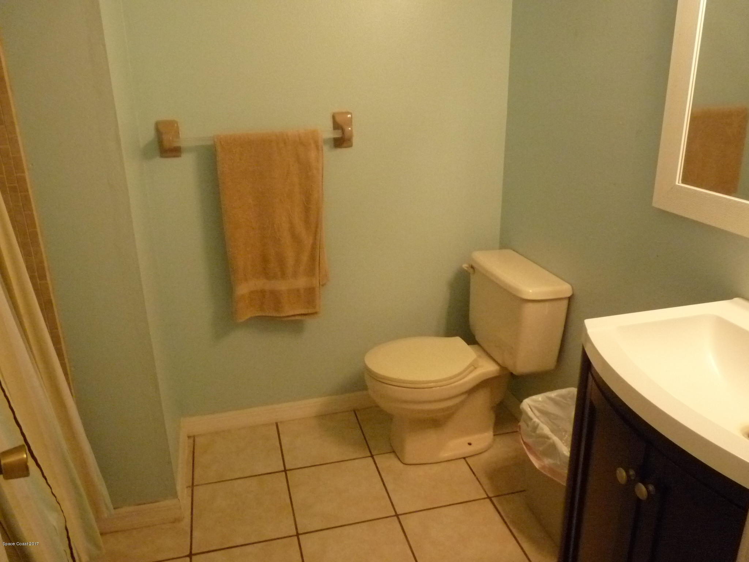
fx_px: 584
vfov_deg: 51.4
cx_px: 374
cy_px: 281
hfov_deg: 65.3
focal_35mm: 27
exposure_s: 1/60
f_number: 2.8
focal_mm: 4.8
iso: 800
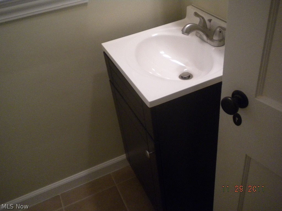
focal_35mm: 35
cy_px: 106
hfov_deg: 52.6
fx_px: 285
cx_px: 141
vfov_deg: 40.7
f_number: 3.1
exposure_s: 1/89.3
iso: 529
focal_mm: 6.3
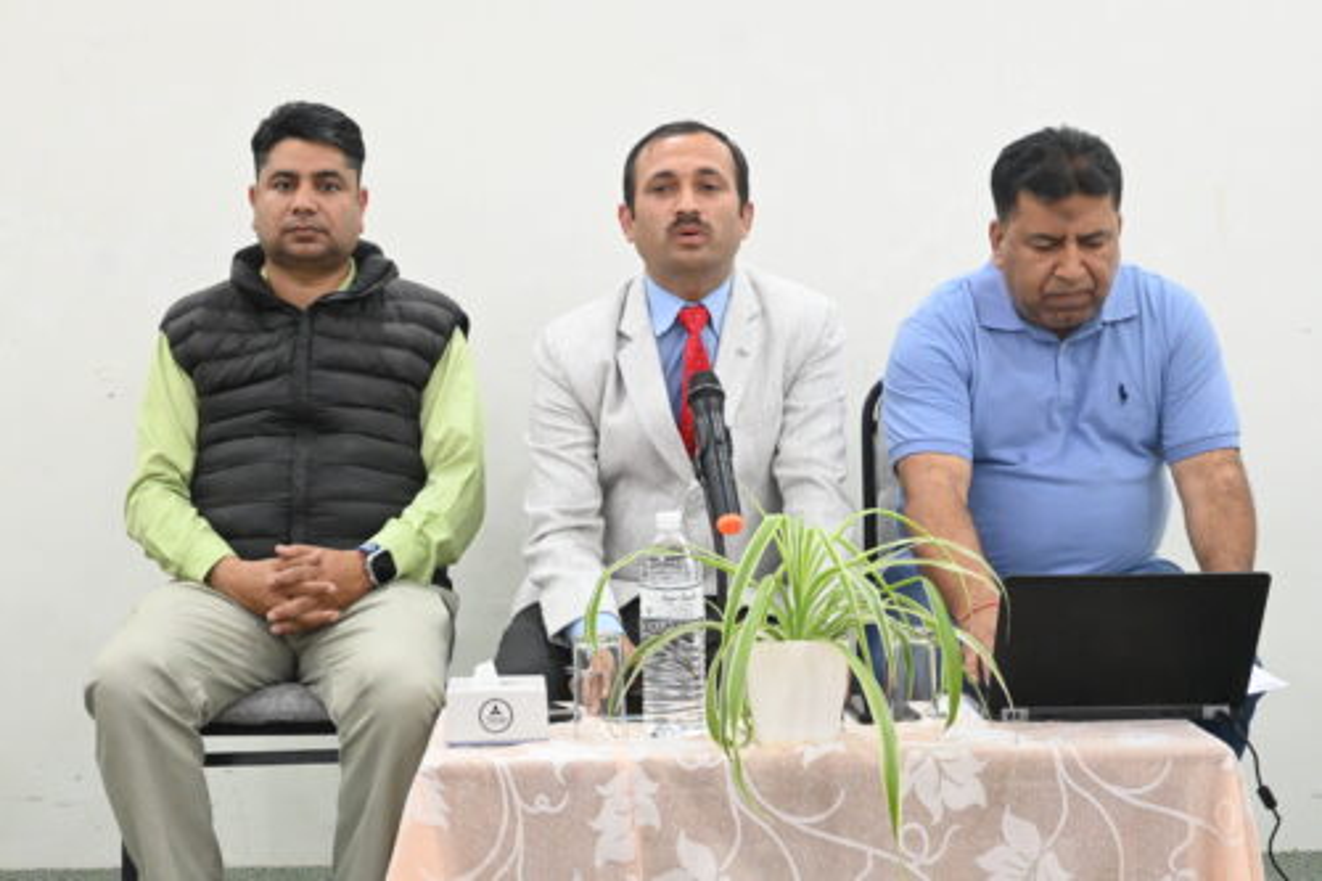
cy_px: 440
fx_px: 2368
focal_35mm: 64
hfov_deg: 31.2
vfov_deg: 21.1
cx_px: 661
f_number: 6
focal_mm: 43
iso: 4500
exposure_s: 1/60
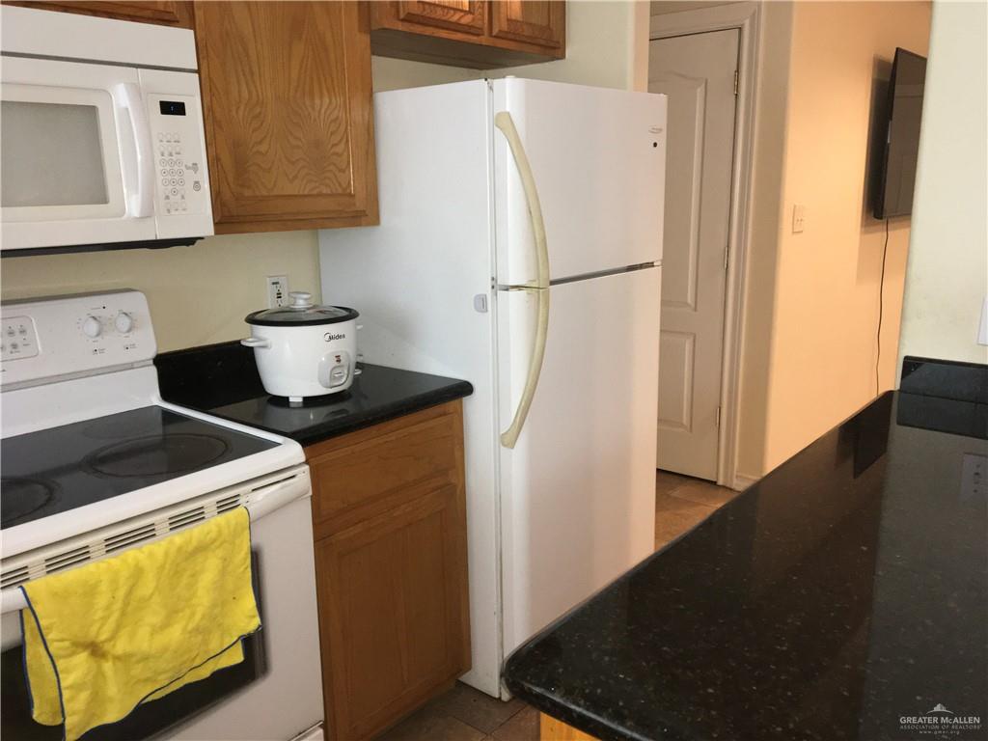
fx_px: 828
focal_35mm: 29
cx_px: 494
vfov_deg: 48.2
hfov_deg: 61.7
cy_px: 370
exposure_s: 1/20
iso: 80
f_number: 2.2
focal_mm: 4.15
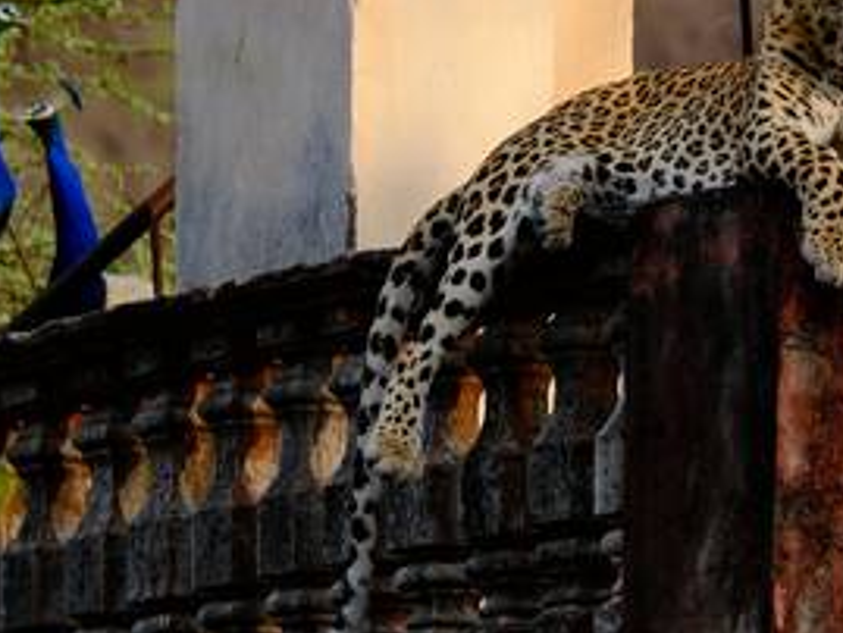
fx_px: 21635
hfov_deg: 2.2
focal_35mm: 888
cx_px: 658
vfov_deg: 1.7
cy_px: 63
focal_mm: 230
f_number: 6.7
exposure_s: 1/450
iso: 320
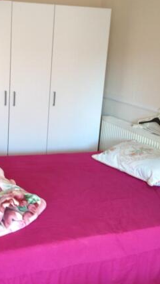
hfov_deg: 22.7
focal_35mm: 52
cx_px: 28
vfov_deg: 39.9
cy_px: 141
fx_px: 392
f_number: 2.4
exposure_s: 1/20
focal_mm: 4.28
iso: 50
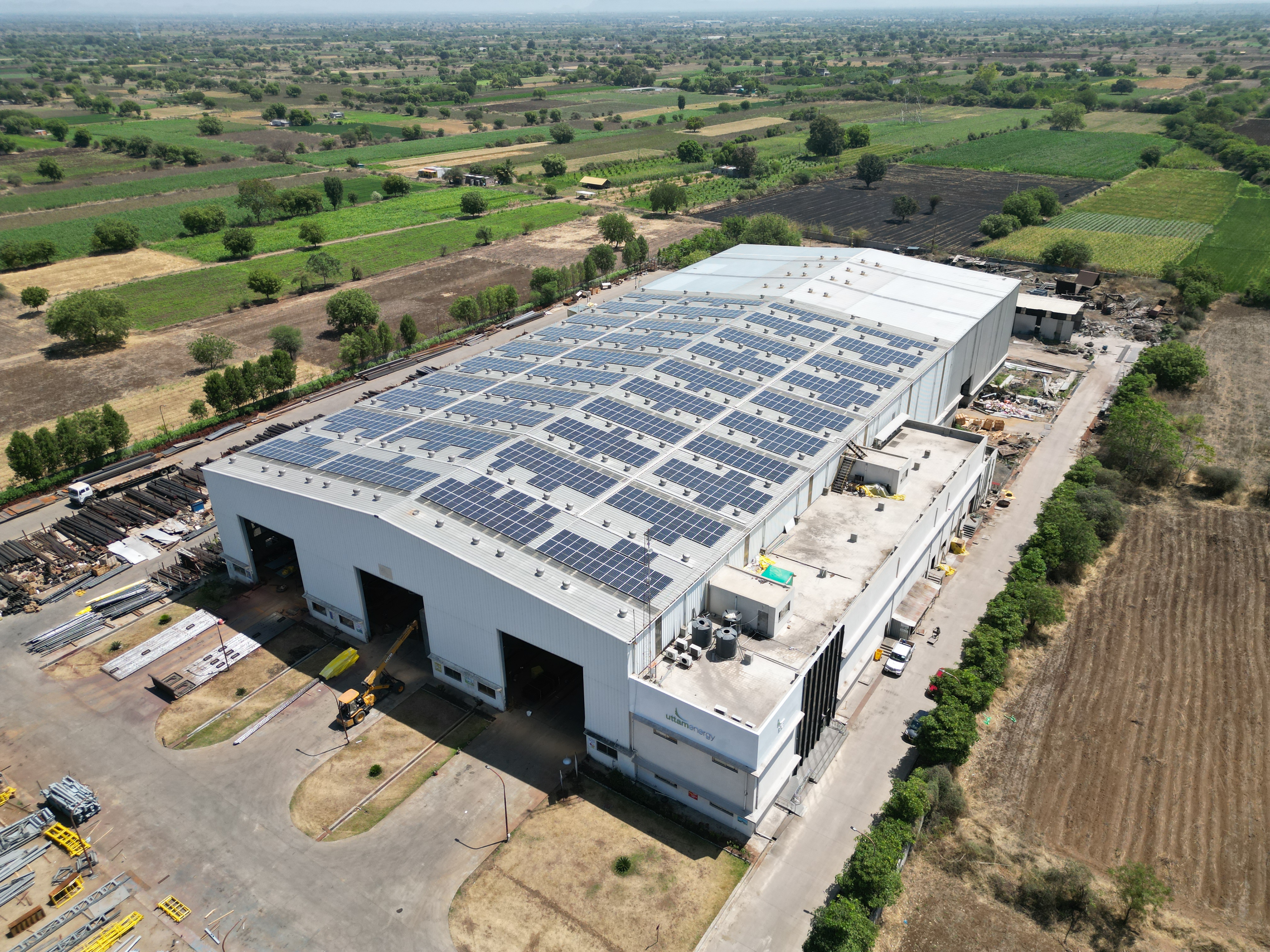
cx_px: 635
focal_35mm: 24
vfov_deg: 56.8
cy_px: 476
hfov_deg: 71.6
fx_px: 881
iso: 140
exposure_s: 1/3000
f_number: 1.7
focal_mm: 6.72
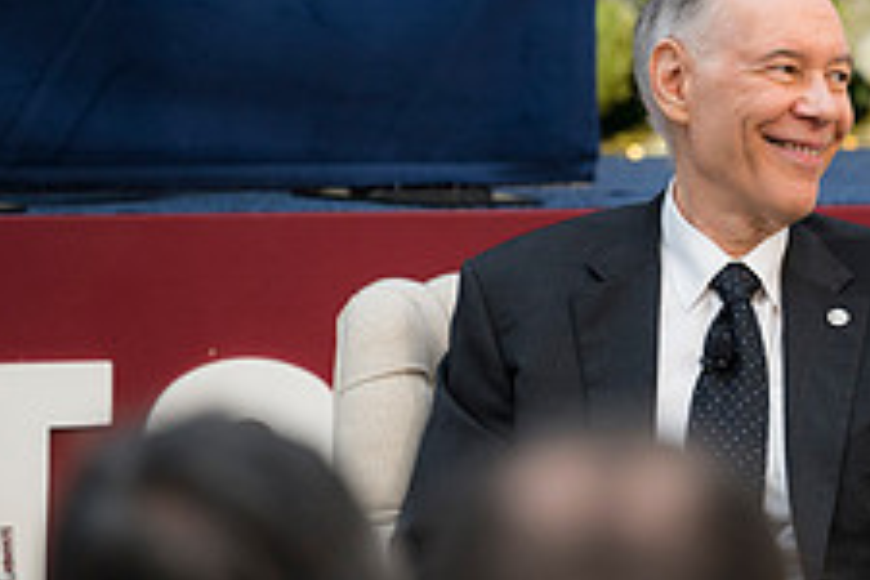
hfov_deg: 5.3
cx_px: 742
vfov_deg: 3.6
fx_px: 9328
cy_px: 218
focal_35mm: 386
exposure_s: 1/320
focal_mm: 150
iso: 320
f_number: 2.8
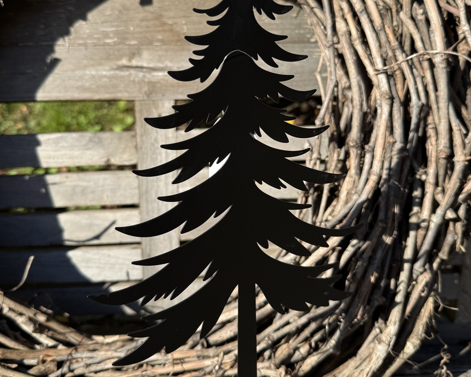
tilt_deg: -16.3
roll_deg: -1.2
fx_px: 446
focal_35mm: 32
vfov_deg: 45.6
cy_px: 158
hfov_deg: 55.6
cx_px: 237
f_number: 1.78
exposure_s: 1/2959
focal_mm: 6.76
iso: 80
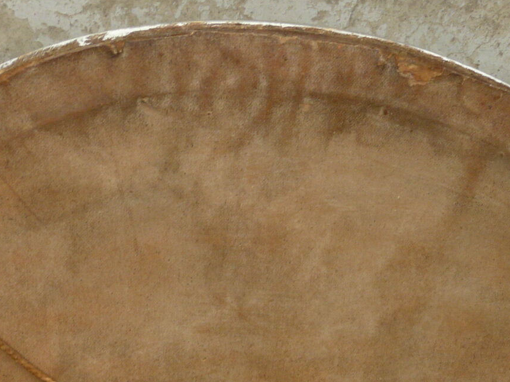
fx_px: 766
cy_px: 271
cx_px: 267
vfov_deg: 27.7
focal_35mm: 52
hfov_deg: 36.8
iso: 160
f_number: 8
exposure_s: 1/30
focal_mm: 4.6
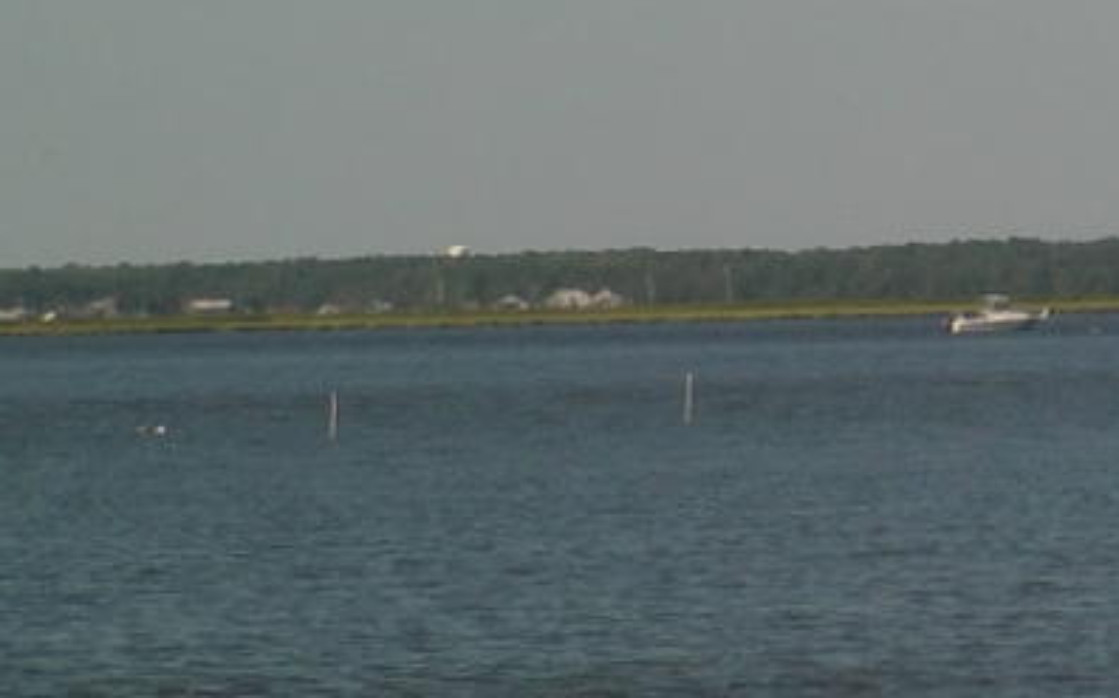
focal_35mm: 480
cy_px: 246
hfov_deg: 4.4
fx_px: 14630
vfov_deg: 2.7
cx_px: 1650
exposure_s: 1/640
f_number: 5.9
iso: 64
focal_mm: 18.6
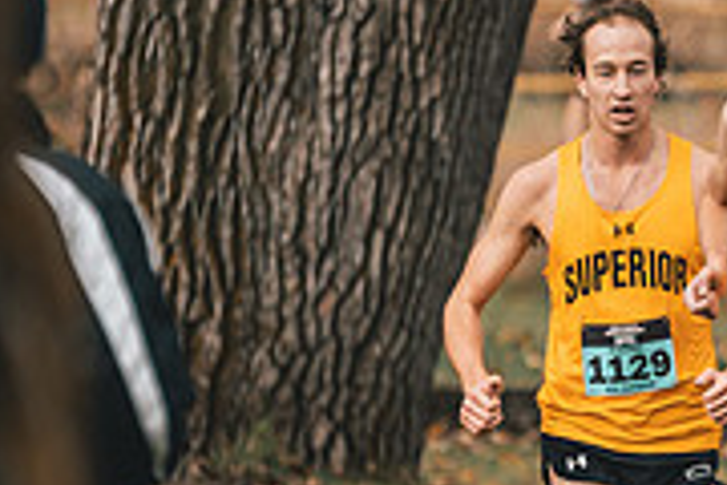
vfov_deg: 1.1
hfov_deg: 1.6
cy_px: 342
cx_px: 998
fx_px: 26089
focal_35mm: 1292
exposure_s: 1/1250
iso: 400
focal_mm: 400
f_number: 6.3
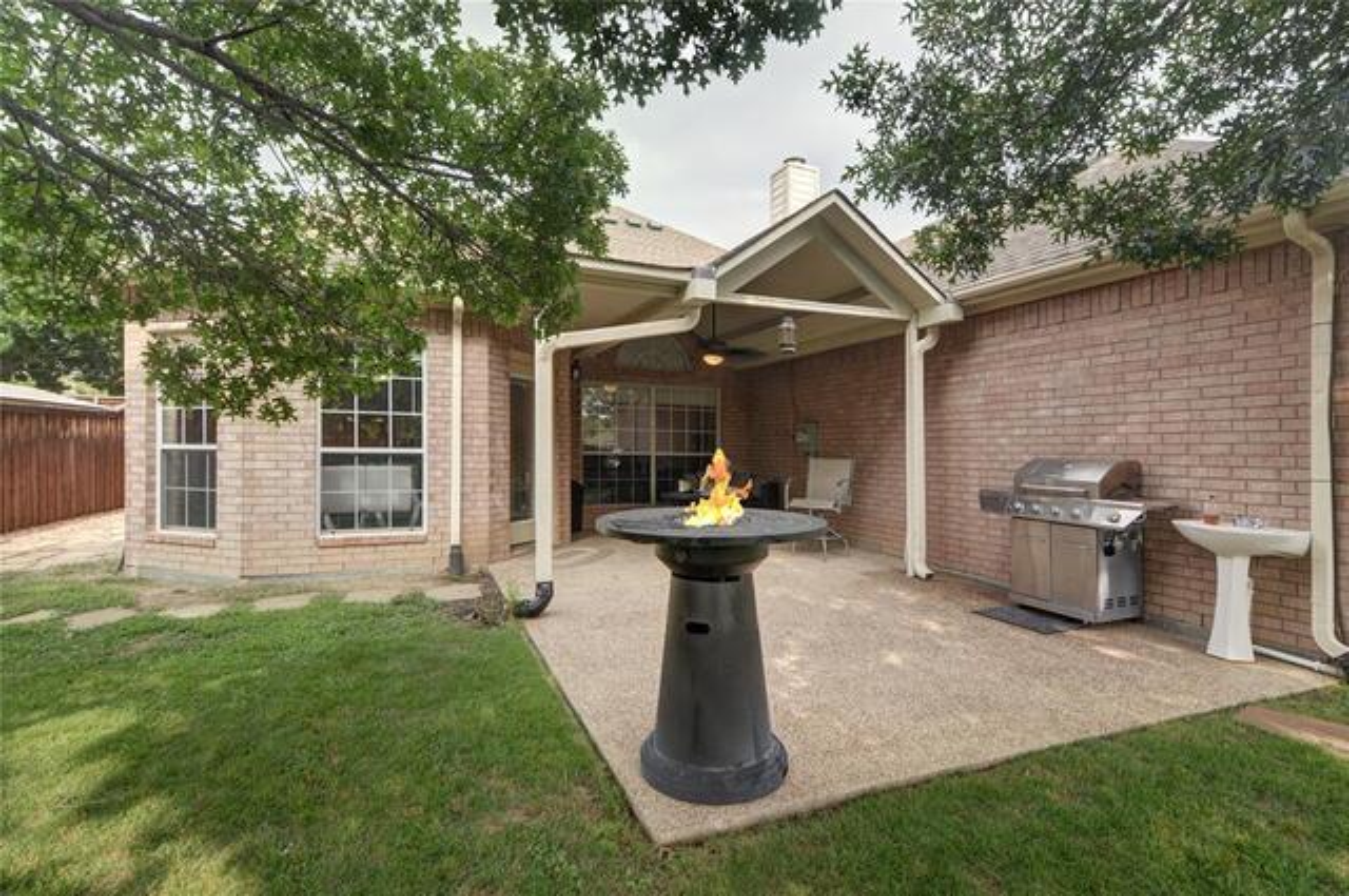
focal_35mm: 16
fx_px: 618
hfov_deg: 95.1
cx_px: 674
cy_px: 448
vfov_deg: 71.9
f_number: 8
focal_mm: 11
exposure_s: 1/60
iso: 400
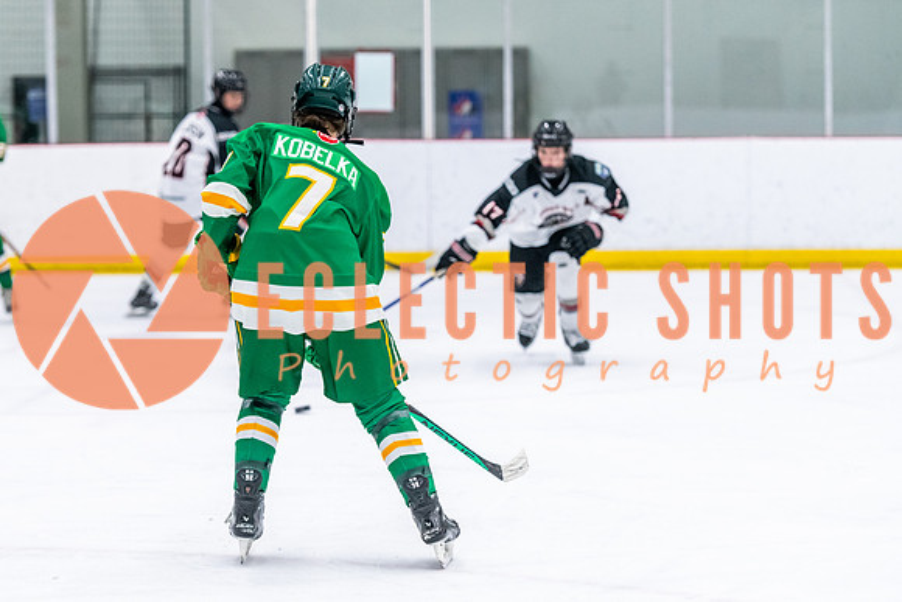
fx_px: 3386
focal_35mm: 135
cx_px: 377
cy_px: 301
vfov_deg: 10.2
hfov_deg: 15.2
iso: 4000
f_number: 2.8
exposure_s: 1/800
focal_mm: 116
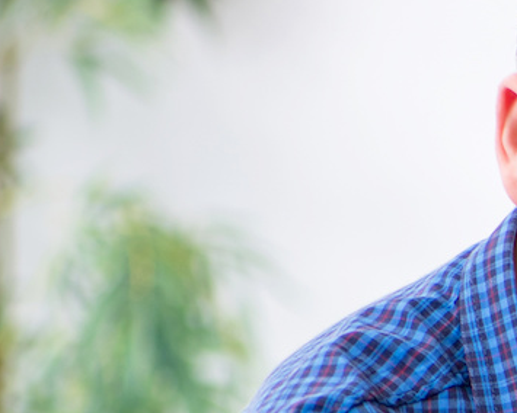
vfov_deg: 2.8
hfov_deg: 3.4
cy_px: 651
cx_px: 1413
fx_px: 8507
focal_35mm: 556
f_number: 5
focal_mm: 105
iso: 125
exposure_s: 1/100
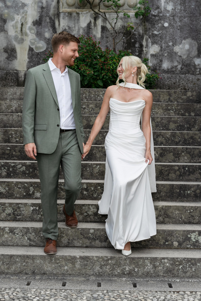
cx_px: 100
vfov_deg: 31.4
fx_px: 536
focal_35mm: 64
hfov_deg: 21.2
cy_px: 150
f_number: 6.3
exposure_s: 1/200
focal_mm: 64
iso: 100
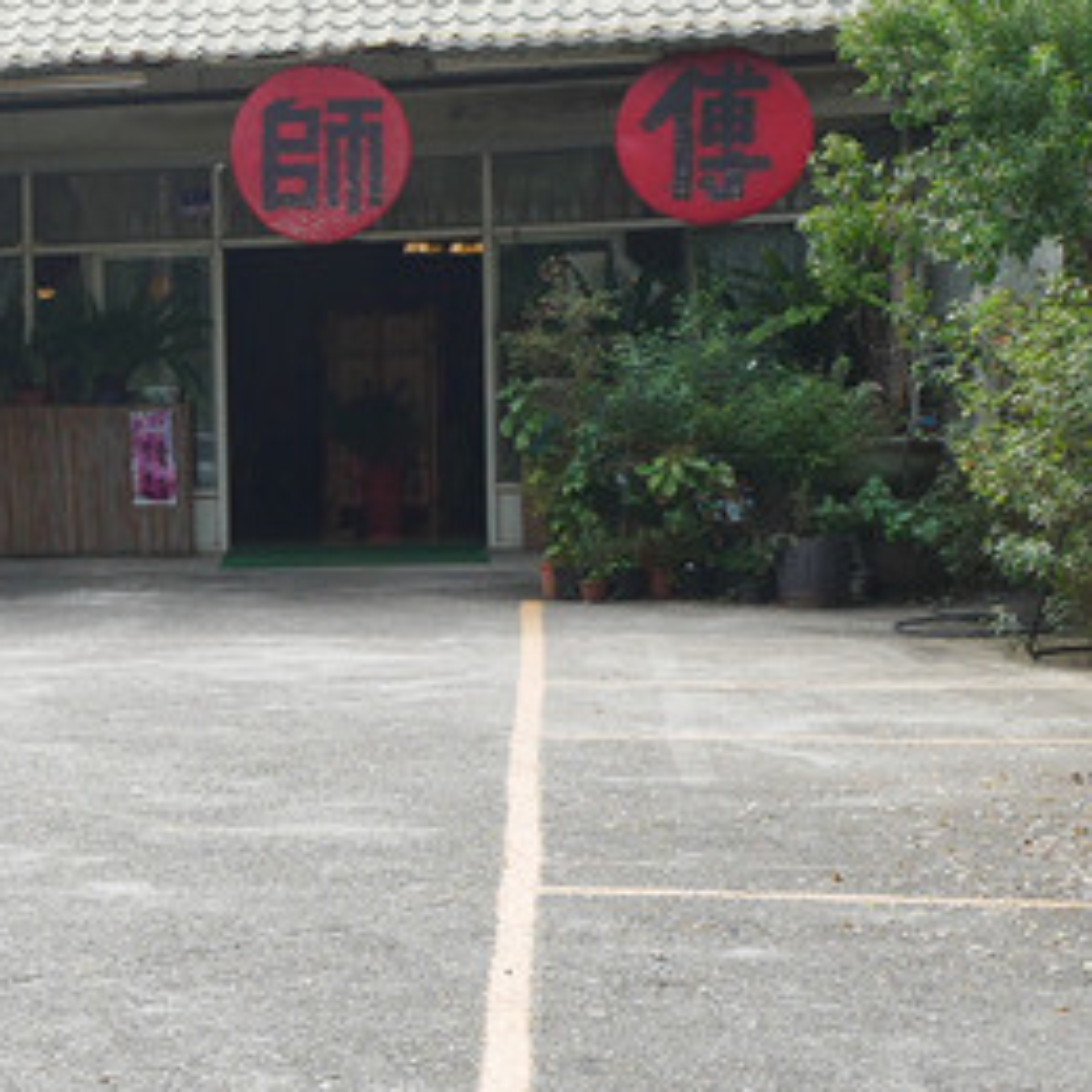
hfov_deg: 14.8
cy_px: 542
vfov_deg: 17.1
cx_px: -899
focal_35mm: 102
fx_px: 3640
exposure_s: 1/640
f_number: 4.5
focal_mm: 15
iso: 200
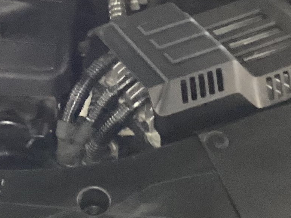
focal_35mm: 130
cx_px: -39
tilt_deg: -34.7
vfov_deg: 11.4
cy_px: 53
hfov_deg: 14.8
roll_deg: +3.8
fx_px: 1093
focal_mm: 3.3
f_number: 2.4
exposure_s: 1/25
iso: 500
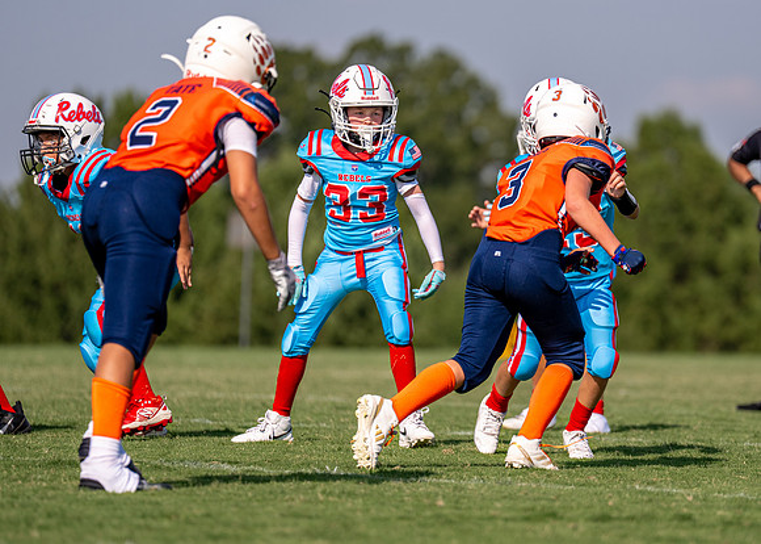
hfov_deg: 6.5
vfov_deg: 4.7
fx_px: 6676
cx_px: 543
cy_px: 243
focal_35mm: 309
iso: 125
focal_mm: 200
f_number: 2.8
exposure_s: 1/4000
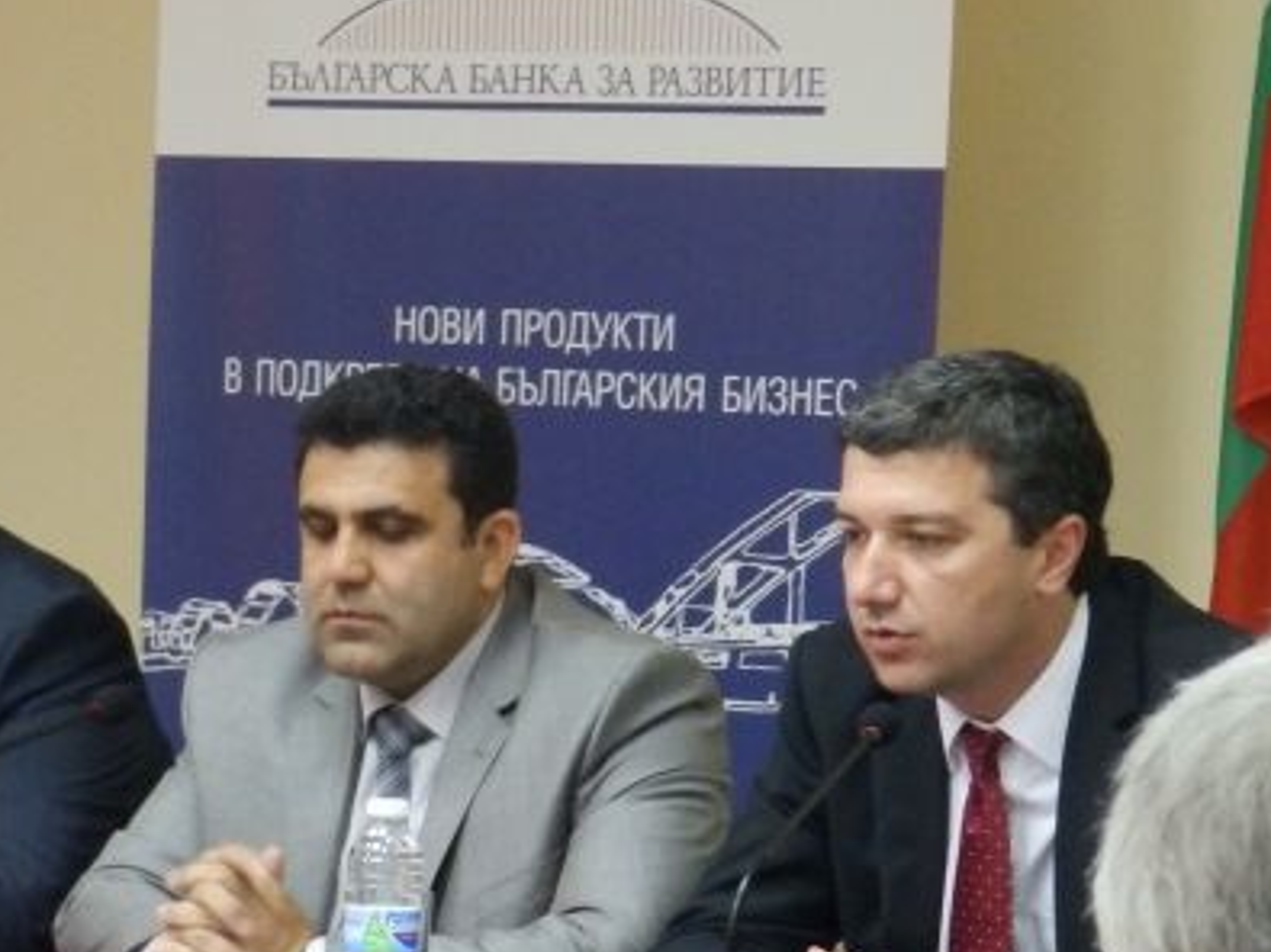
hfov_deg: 9.8
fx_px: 7415
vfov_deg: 7.3
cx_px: 270
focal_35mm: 202
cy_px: 720
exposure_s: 1/20
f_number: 4.6
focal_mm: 17.9
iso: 800
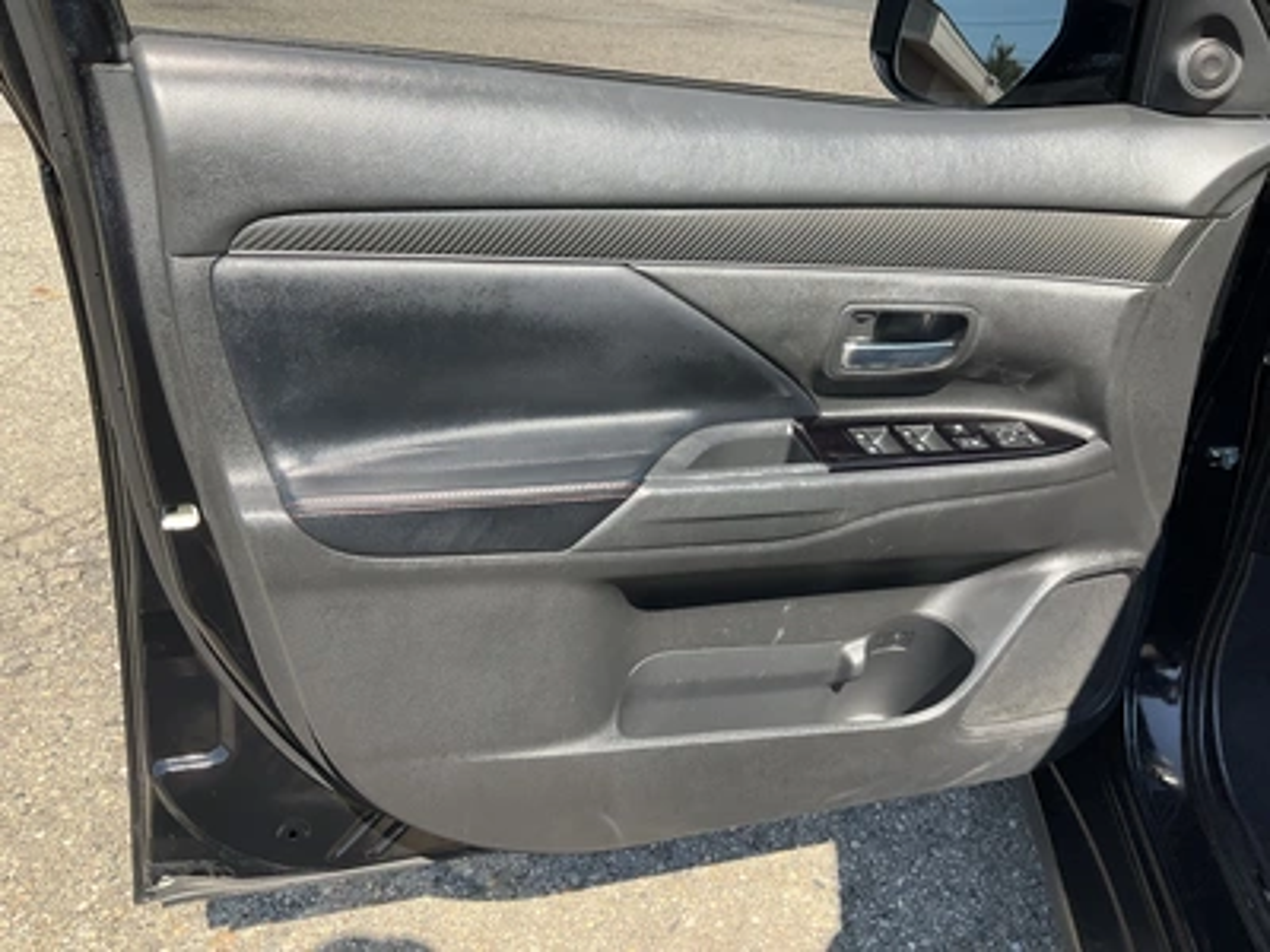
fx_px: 1064
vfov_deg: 48.2
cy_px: 476
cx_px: 635
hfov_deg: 61.7
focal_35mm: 29
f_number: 1.8
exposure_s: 1/397
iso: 25
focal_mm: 3
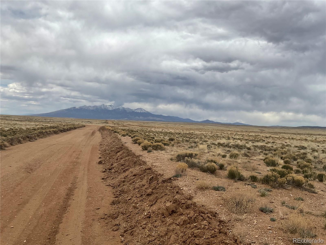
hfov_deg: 61.7
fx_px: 273
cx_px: 163
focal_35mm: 29
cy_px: 122
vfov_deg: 48.2
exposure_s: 1/2959
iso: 16
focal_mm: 3
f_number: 1.8
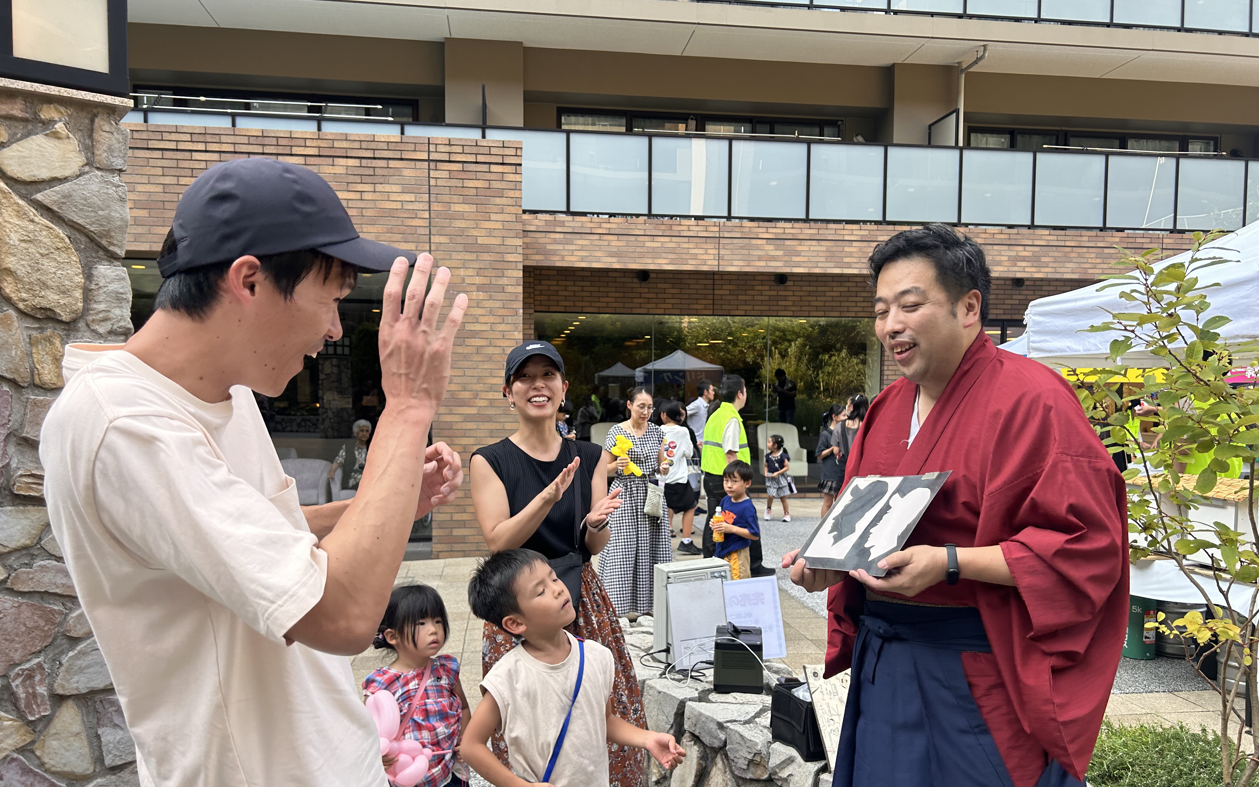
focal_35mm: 28
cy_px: 453
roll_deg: -0.5
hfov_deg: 66.5
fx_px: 961
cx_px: 638
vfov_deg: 44.4
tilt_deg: -4.5
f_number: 1.5
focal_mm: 5.7
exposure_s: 1/311
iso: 50
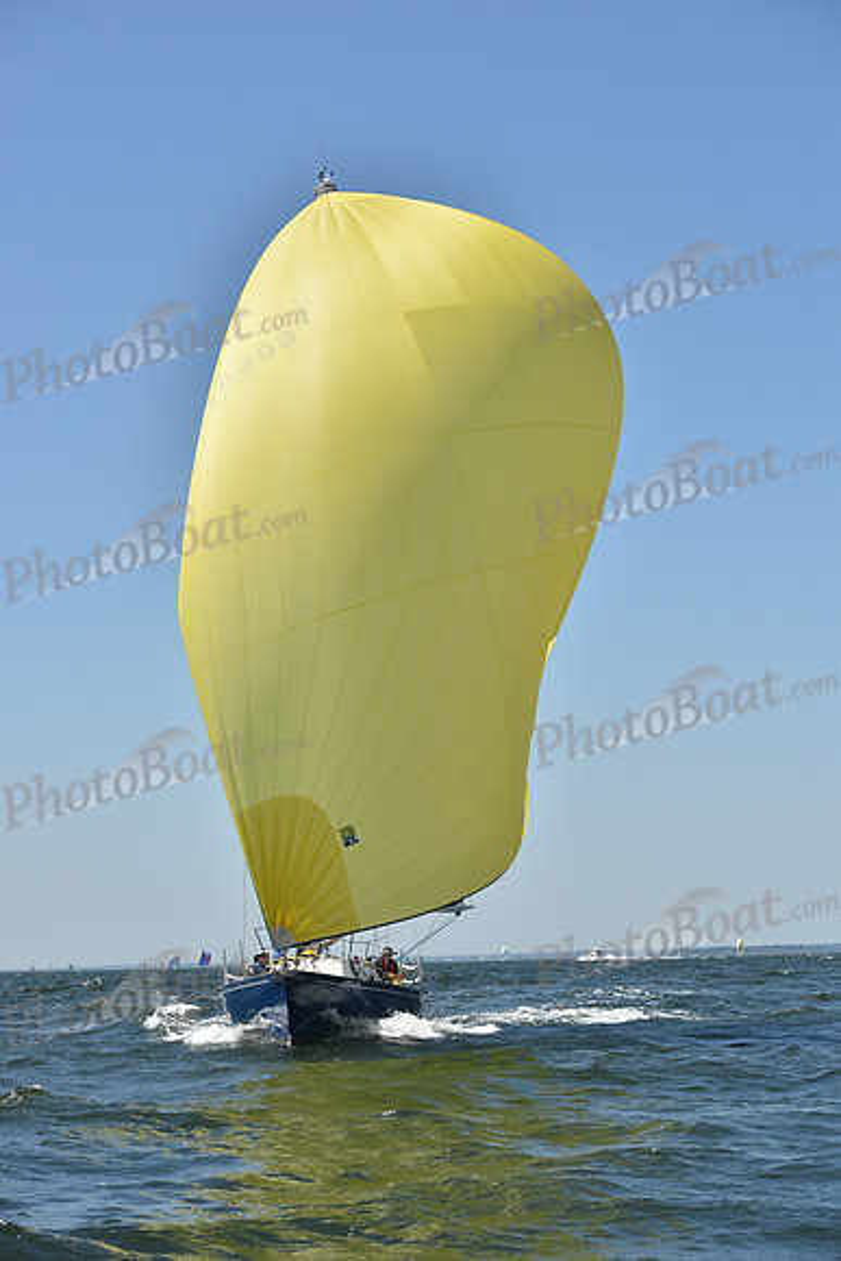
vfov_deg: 28.8
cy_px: 630
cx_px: 420
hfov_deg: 19.5
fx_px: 2451
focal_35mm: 70
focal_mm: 70
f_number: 7.1
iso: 250
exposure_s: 1/1250
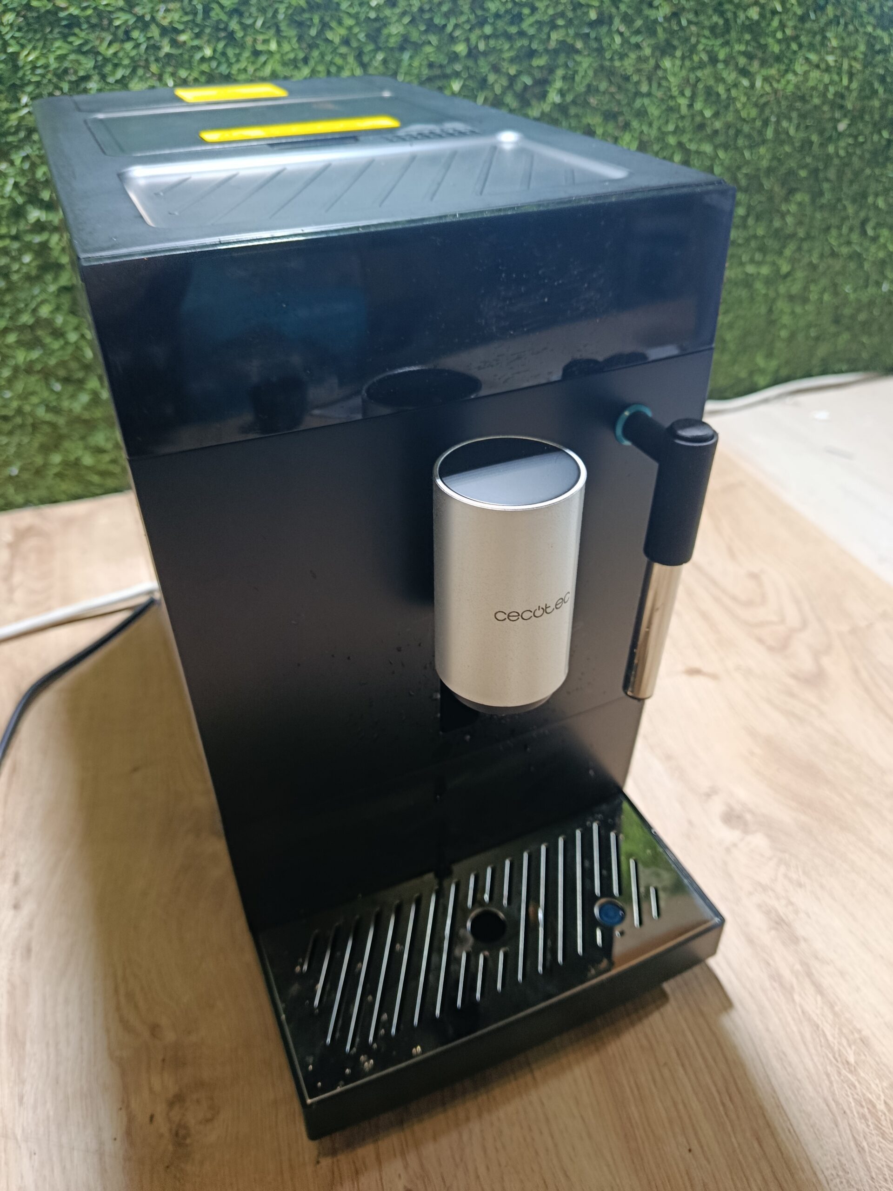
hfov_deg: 56.8
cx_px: 446
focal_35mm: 24
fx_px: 826
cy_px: 596
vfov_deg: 71.6
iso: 909
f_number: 1.7
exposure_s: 1/100
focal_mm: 5.24
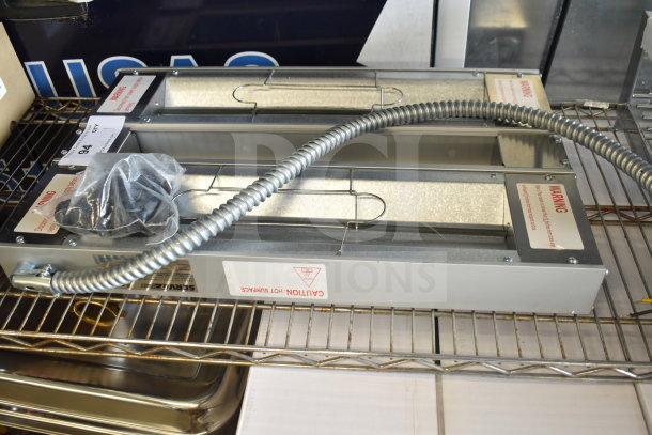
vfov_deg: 40.0
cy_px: 218
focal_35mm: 33
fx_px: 598
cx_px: 326
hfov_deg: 57.2
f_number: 3.8
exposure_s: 1/30
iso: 450
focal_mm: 22
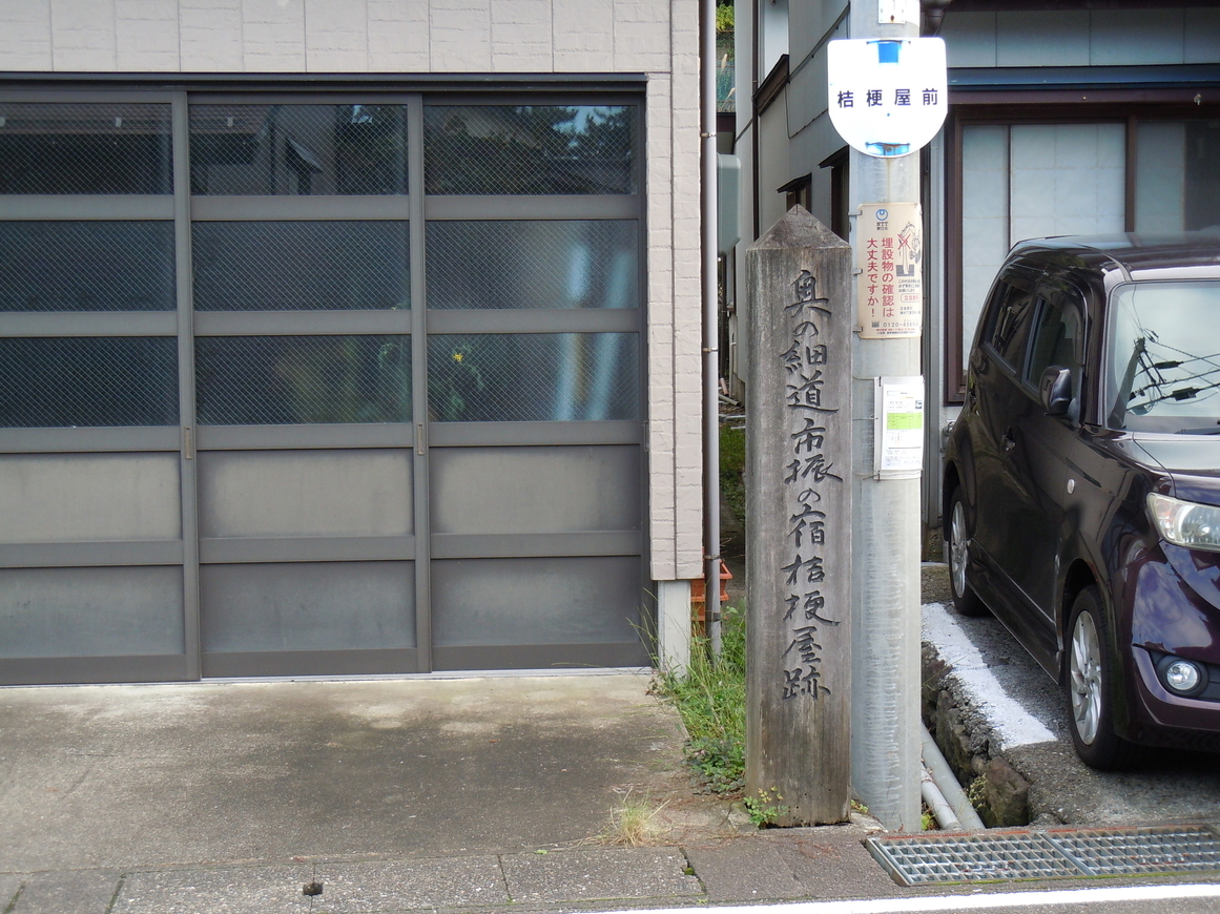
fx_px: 2149
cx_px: 618
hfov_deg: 31.7
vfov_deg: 24.0
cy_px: 456
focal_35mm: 61
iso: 125
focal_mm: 10.6
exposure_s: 1/160
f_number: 4
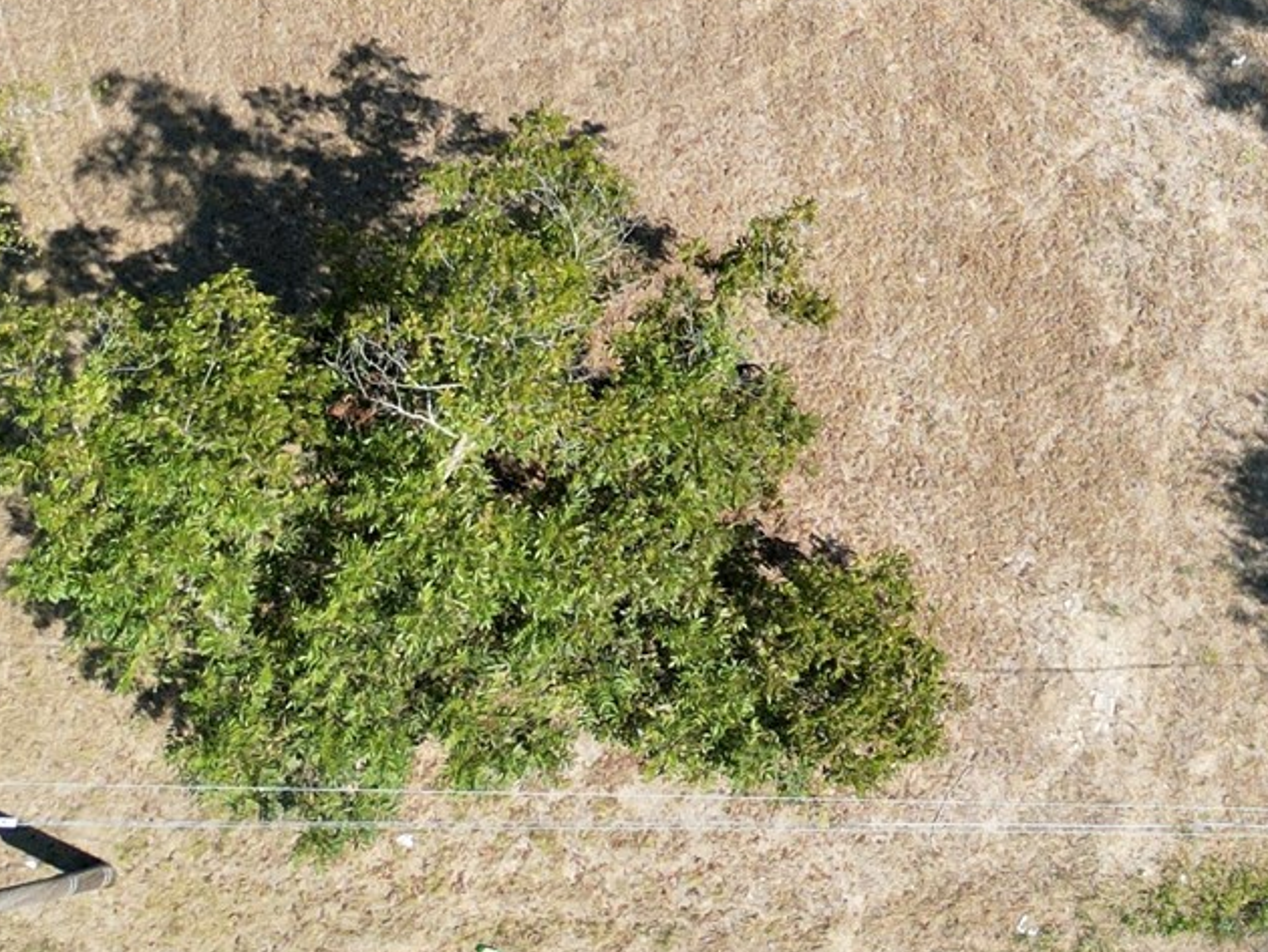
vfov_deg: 17.6
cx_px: 1443
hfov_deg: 23.3
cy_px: -320
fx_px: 2858
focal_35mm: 78
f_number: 1.7
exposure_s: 1/1250
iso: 110
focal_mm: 6.72
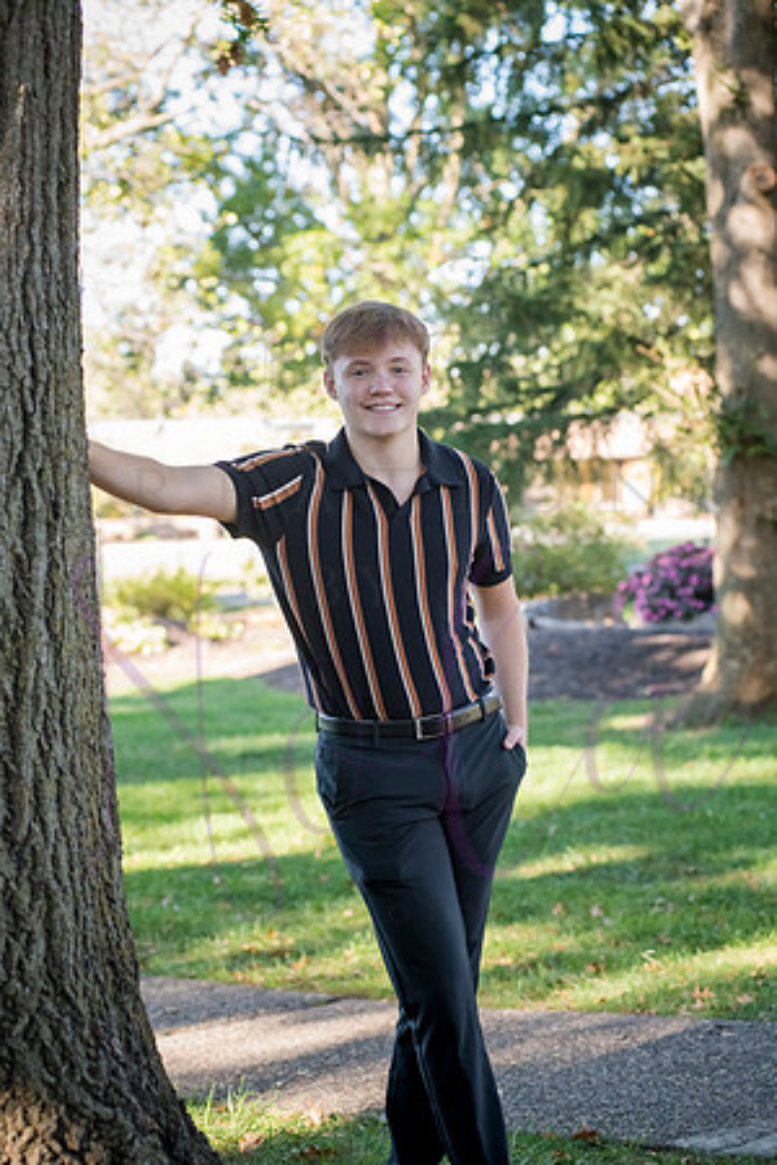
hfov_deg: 17.1
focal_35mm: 80
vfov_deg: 25.4
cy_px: 582
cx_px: 388
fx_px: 2590
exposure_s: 1/320
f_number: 5
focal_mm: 80
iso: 800
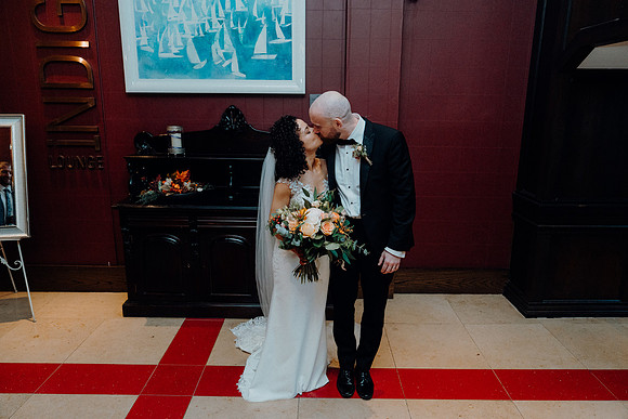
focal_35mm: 26
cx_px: 314
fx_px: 454
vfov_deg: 49.6
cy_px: 210
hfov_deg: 69.4
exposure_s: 1/160
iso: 3200
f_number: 3.5
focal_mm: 26
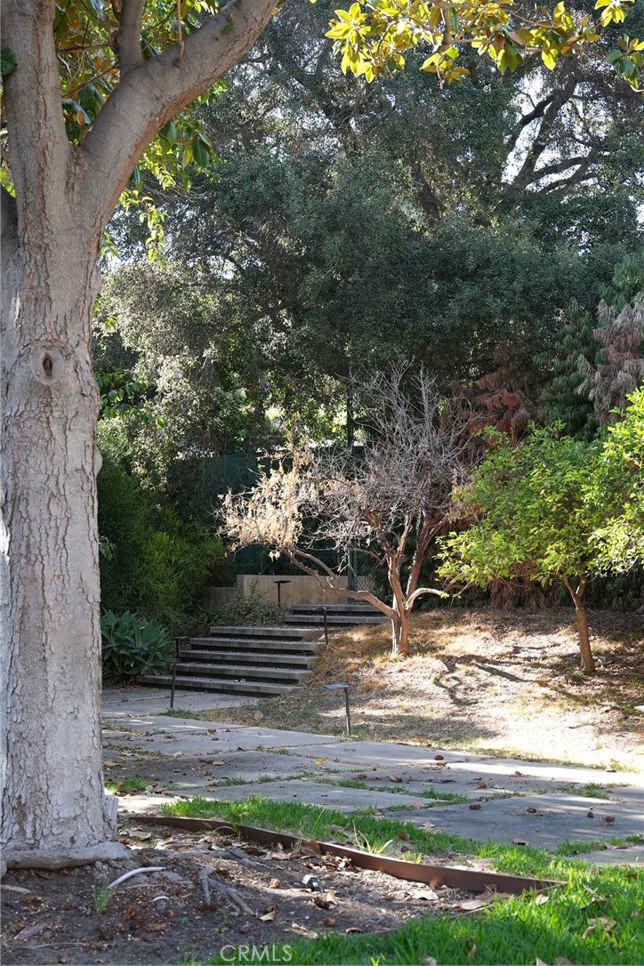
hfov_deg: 23.8
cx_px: 322
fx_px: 1529
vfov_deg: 35.1
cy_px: 483
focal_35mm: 57
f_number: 4
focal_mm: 38
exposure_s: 1/160
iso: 250
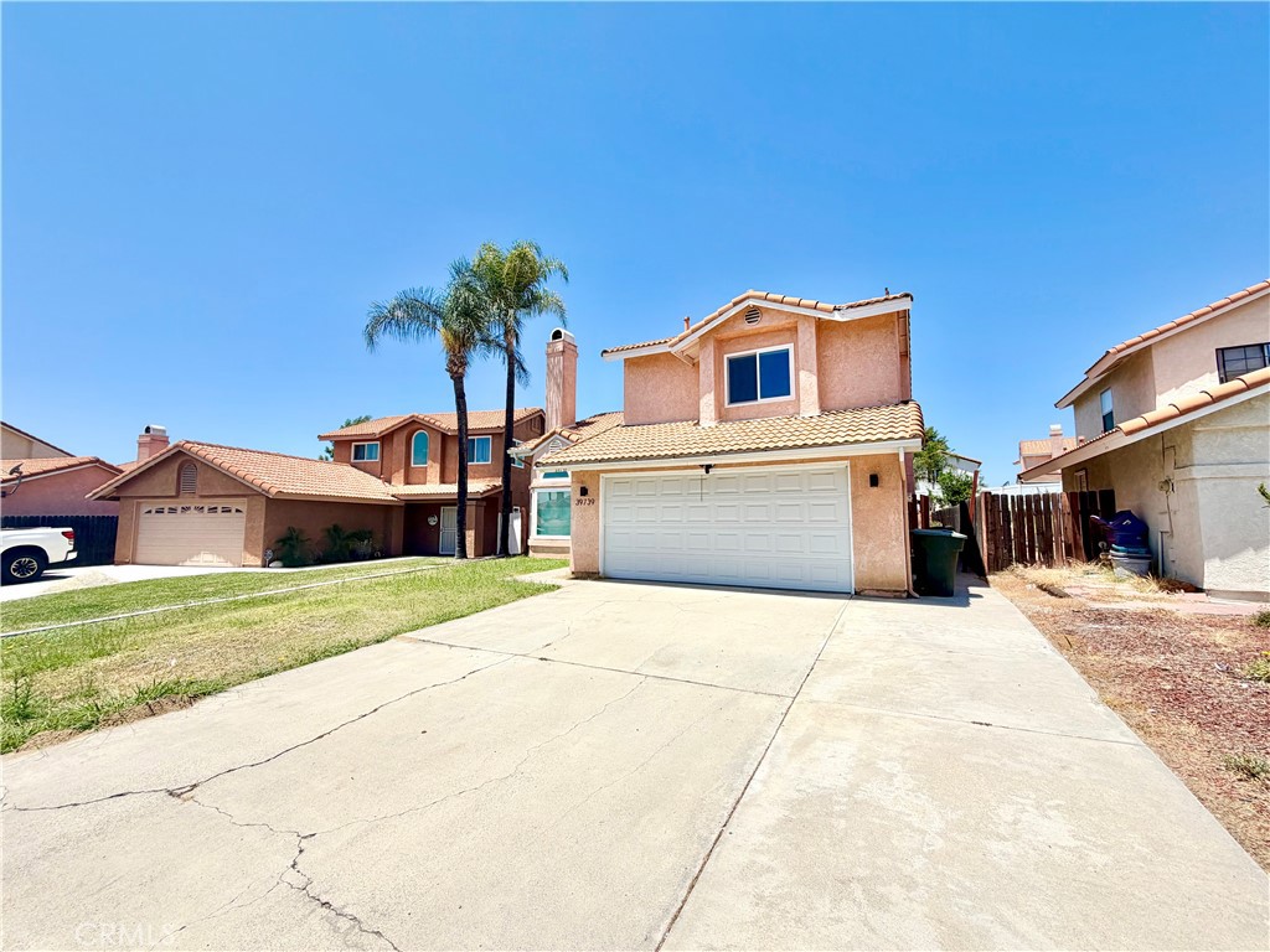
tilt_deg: +4.4
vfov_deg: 85.7
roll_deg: +0.0
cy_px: 476
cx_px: 635
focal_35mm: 14
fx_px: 514
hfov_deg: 102.1
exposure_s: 1/1285
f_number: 2.2
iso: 20
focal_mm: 2.22
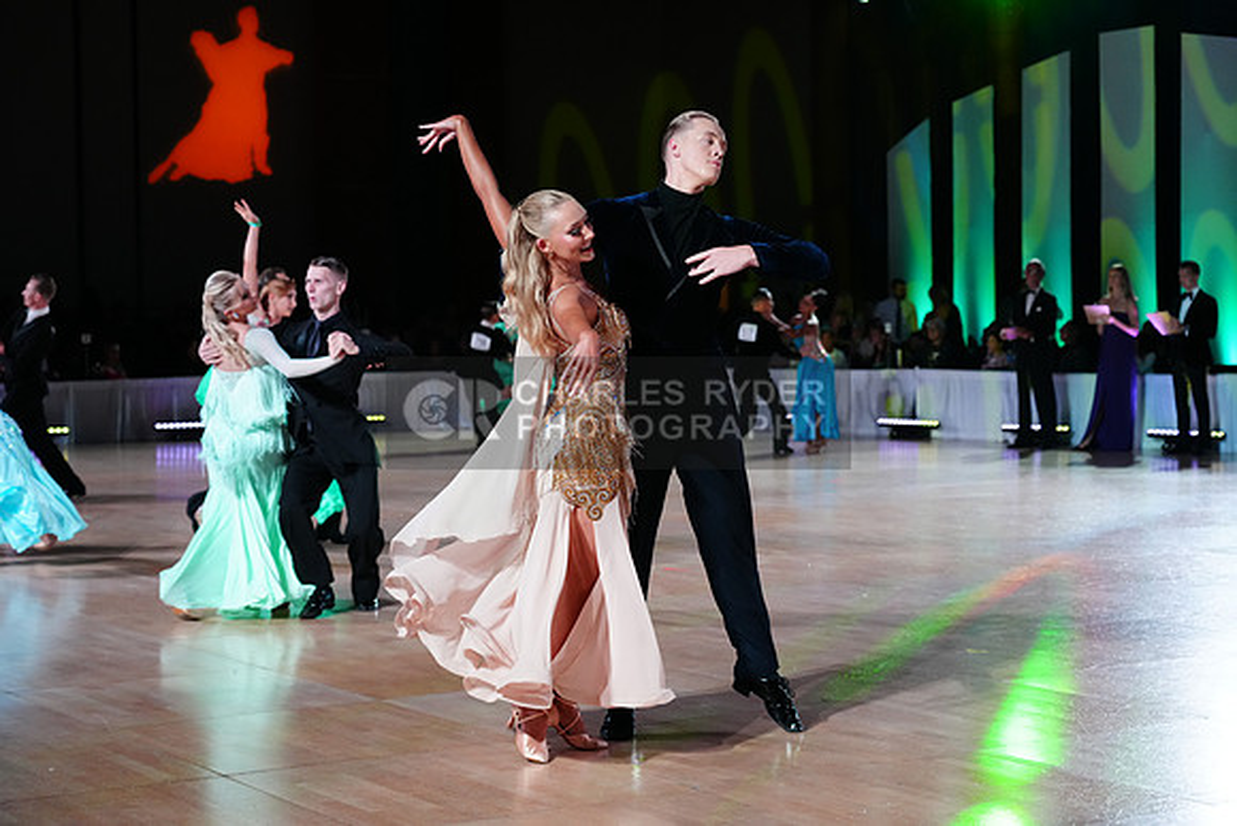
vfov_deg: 20.3
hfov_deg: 30.1
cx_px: 618
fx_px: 2303
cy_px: 413
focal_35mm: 67
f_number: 4
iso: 3200
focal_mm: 67
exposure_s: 1/400
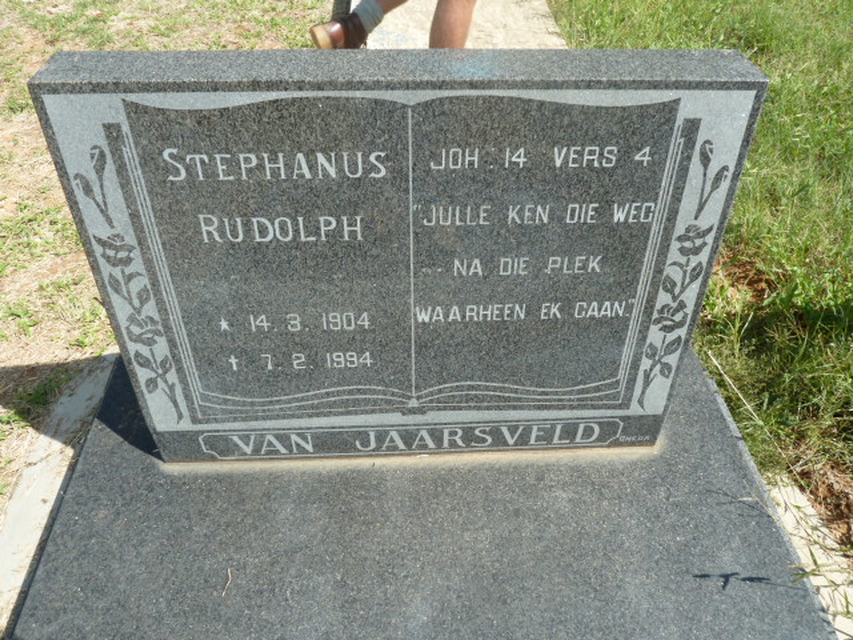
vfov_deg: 54.9
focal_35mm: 25
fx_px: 616
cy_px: 320
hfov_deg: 69.4
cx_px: 426
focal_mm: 4.1
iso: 80
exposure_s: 1/320
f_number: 4
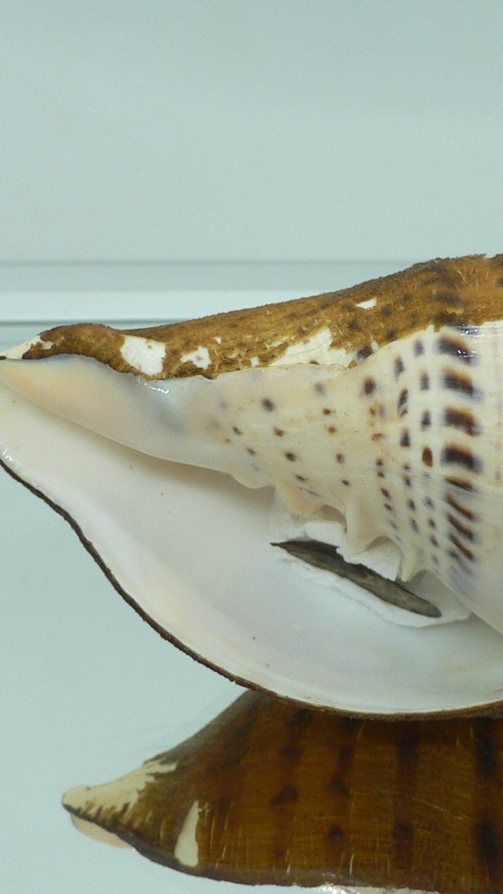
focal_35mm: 51
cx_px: 419
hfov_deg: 23.1
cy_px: 448
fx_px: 1209
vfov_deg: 40.6
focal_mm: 4.6
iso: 150
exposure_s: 1/60
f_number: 2.8
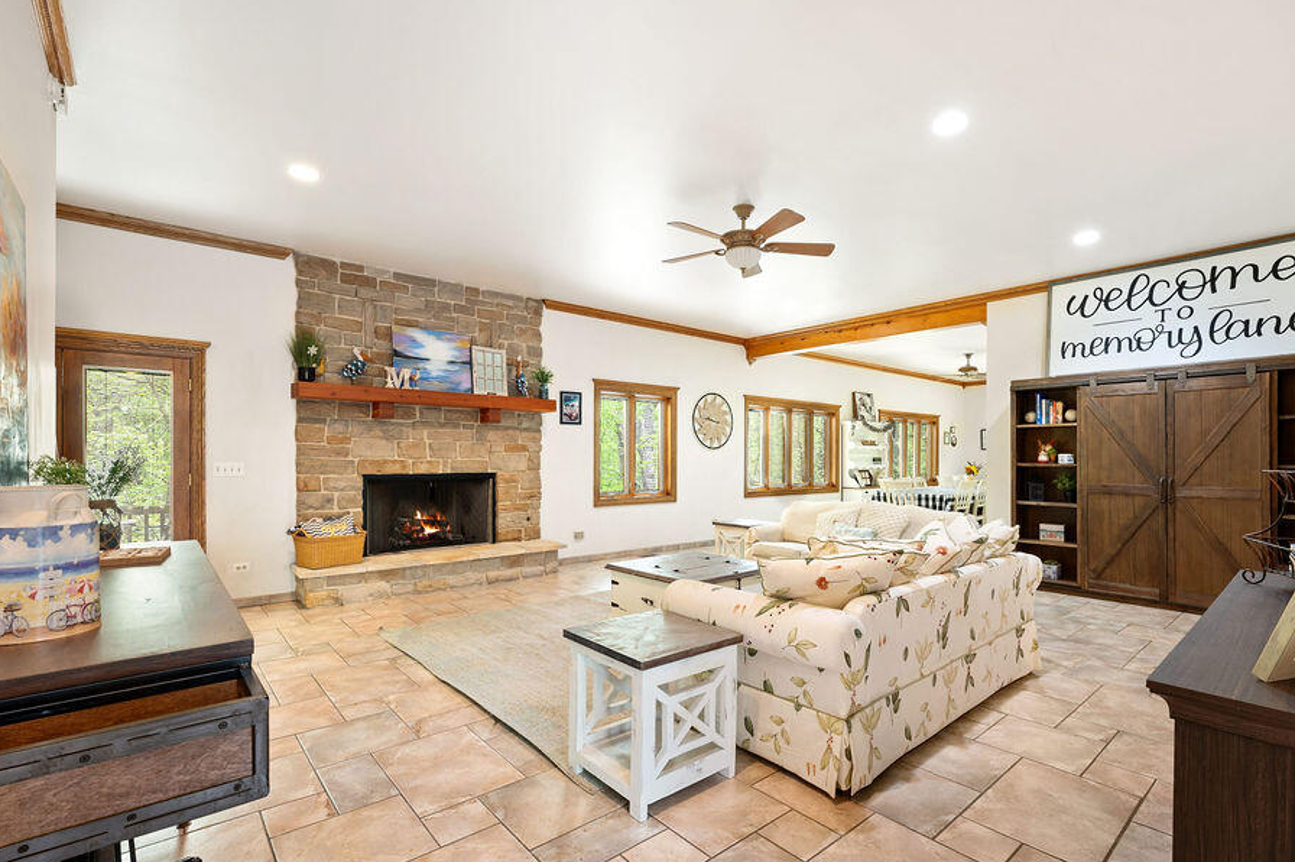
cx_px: 688
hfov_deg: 96.7
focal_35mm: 16
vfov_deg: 73.7
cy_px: 429
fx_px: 575
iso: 250
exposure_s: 3
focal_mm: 14
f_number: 10
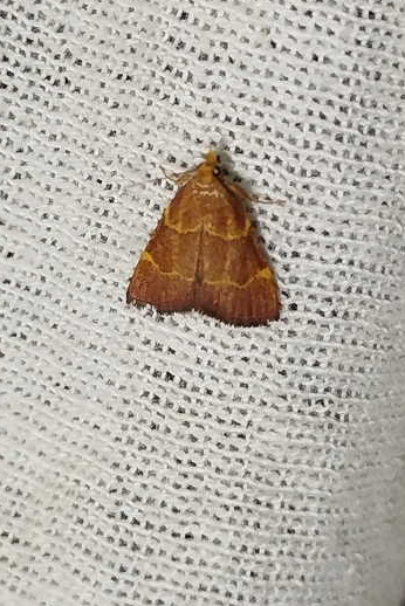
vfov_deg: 18.1
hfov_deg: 12.1
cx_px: 194
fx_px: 1904
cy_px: 254
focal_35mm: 113
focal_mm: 5.31
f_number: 1.7
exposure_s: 1/50
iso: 100
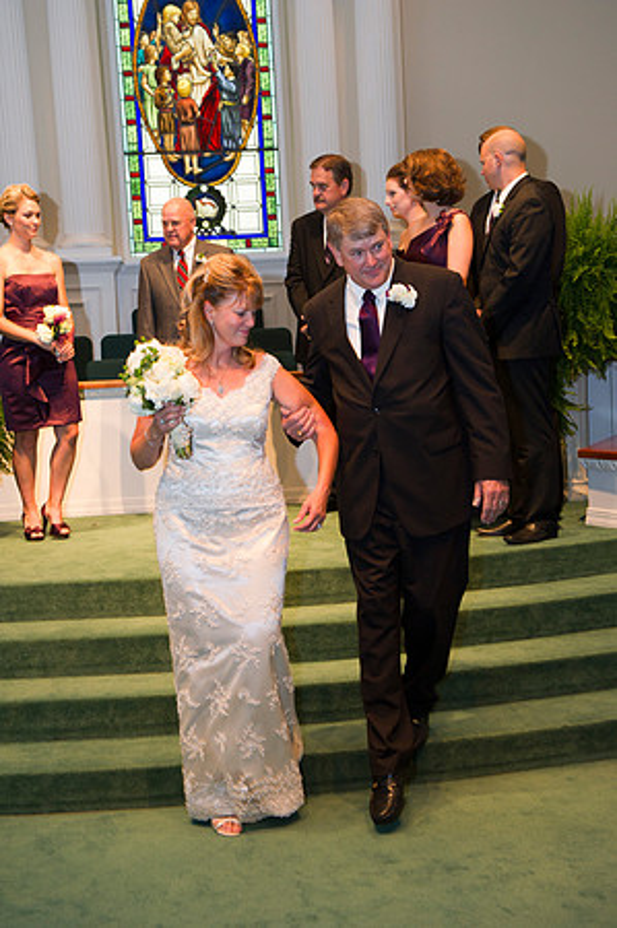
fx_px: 1237
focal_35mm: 48
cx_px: 308
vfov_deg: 41.2
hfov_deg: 28.0
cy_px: 464
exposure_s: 1/60
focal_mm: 48
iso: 1600
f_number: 4
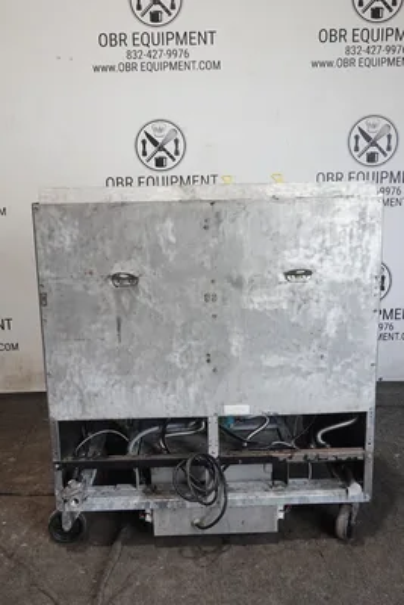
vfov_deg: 53.1
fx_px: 605
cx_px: 202
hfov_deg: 36.9
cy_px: 302
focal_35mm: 36
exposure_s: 1/40
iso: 400
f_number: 3.5
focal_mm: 13.29
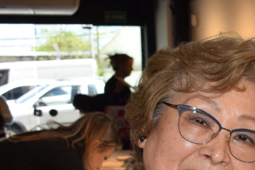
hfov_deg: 16.0
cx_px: 345
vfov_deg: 11.2
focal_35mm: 120
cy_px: 197
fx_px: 853
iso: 640
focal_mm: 29
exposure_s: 1/125
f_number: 9
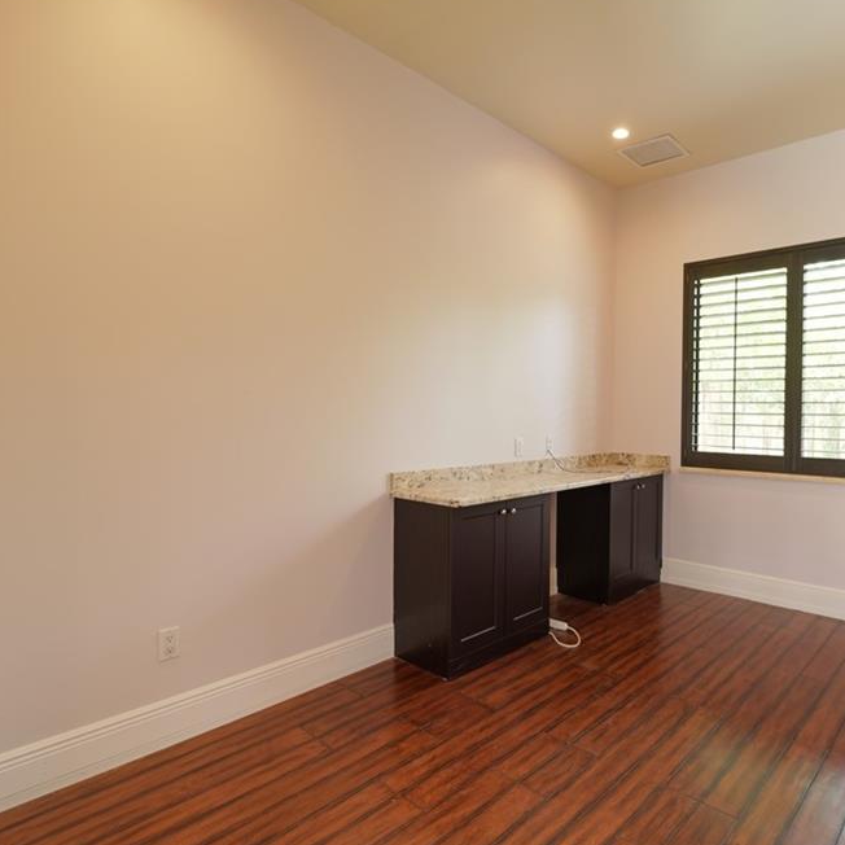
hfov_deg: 73.9
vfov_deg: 74.8
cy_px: 425
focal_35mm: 20
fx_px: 552
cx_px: 513
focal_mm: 10
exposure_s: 1/15
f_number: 4
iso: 640
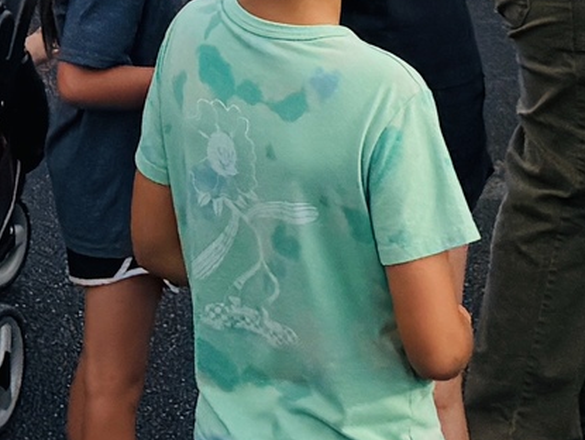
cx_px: -31
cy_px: -812
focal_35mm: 165
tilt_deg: +1.0
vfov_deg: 7.9
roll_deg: +0.3
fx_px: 2791
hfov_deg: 11.8
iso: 80
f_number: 1.78
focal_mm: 6.76
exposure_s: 1/4405
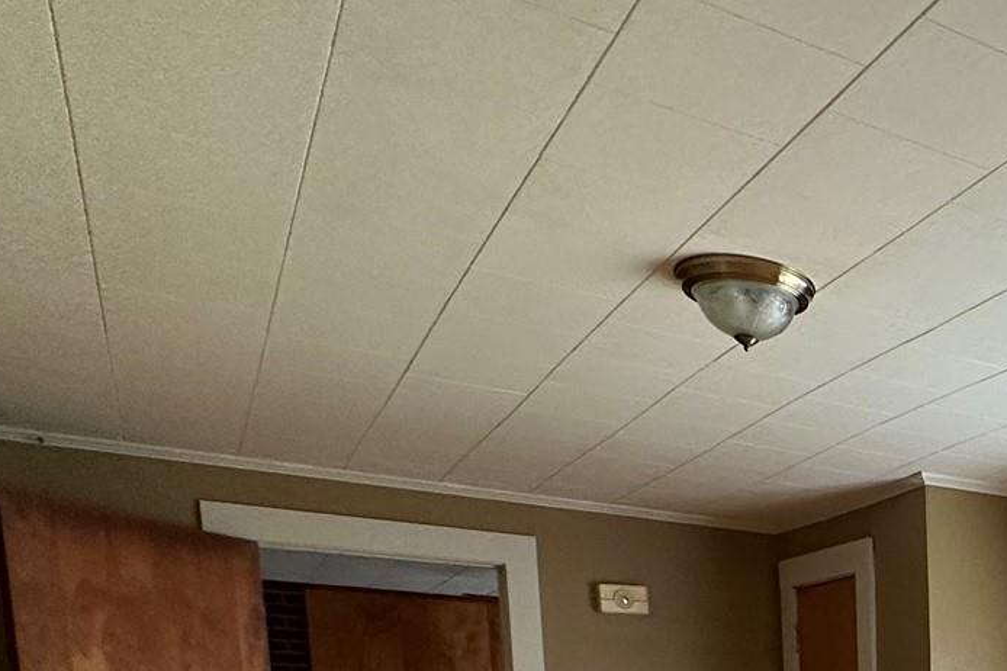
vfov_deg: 25.6
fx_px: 1202
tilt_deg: -9.3
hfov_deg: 37.2
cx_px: 1140
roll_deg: -0.7
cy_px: 930
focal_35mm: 43
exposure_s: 1/120
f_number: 2.2
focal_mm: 2.22
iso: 200
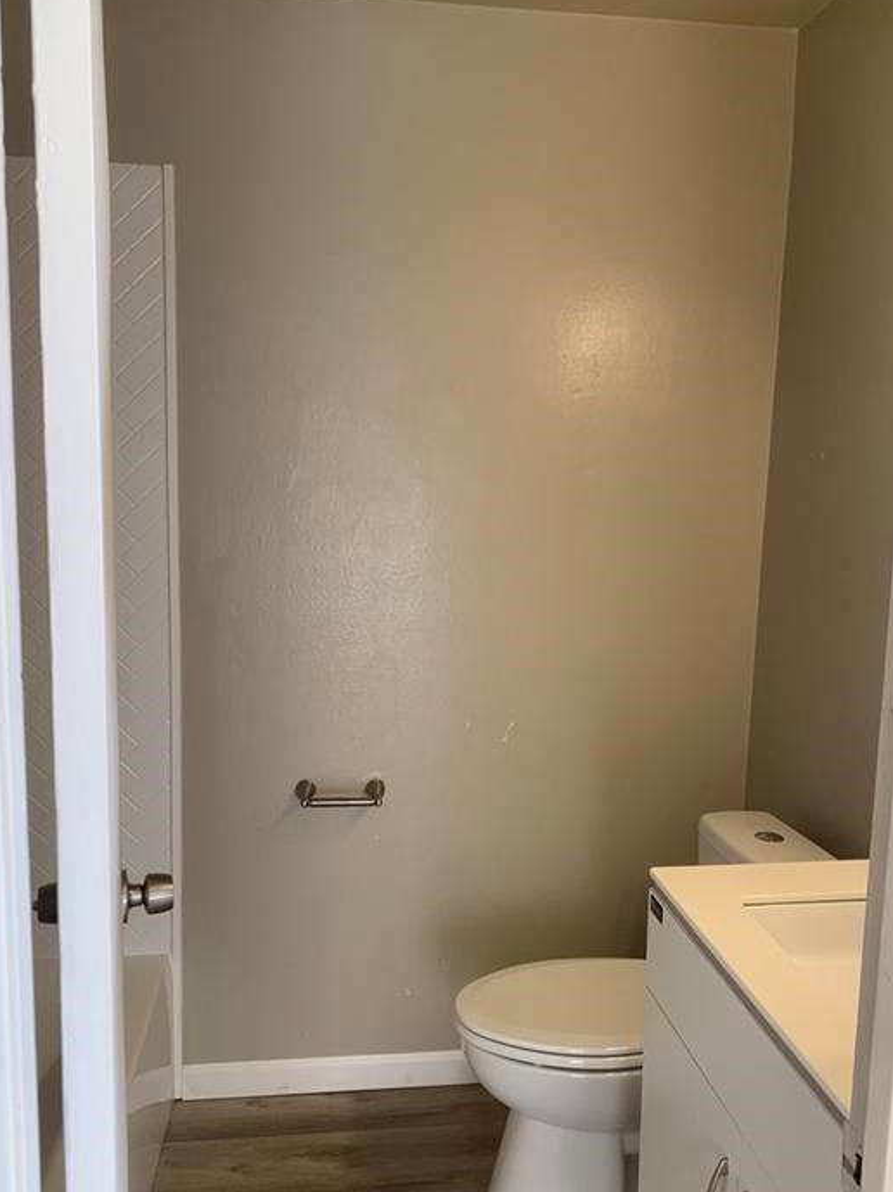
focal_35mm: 29
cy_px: 612
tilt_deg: -5.9
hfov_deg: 48.2
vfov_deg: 61.7
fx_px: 998
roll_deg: -2.0
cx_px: 450
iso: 64
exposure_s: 1/60
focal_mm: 4.25
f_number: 1.8
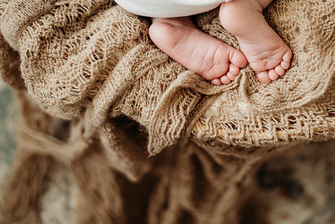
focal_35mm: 73
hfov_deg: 27.6
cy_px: 62
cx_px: 202
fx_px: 680
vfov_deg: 18.6
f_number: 2
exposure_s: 1/640
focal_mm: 50
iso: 1600
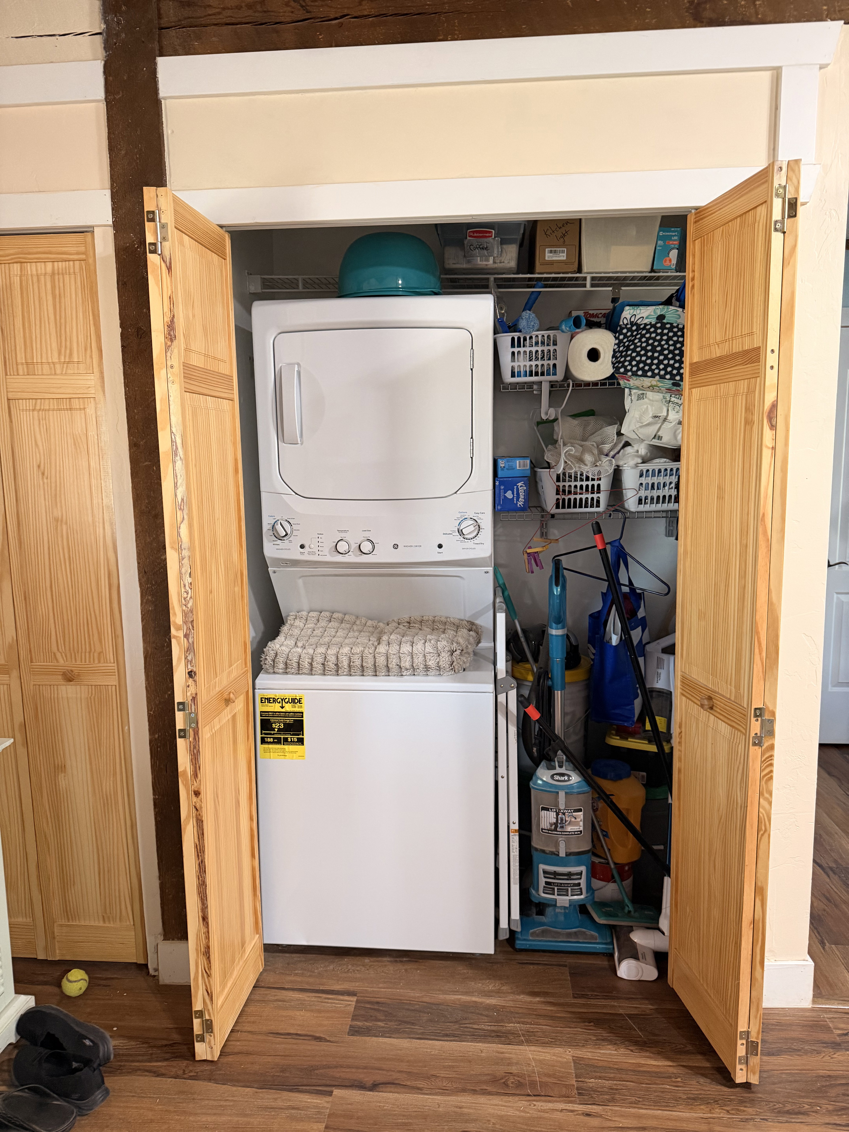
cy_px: 566
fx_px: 785
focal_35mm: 24
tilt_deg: -8.4
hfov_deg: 56.8
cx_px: 424
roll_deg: +0.1
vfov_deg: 71.6
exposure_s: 1/60
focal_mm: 6.76
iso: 320
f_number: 1.78
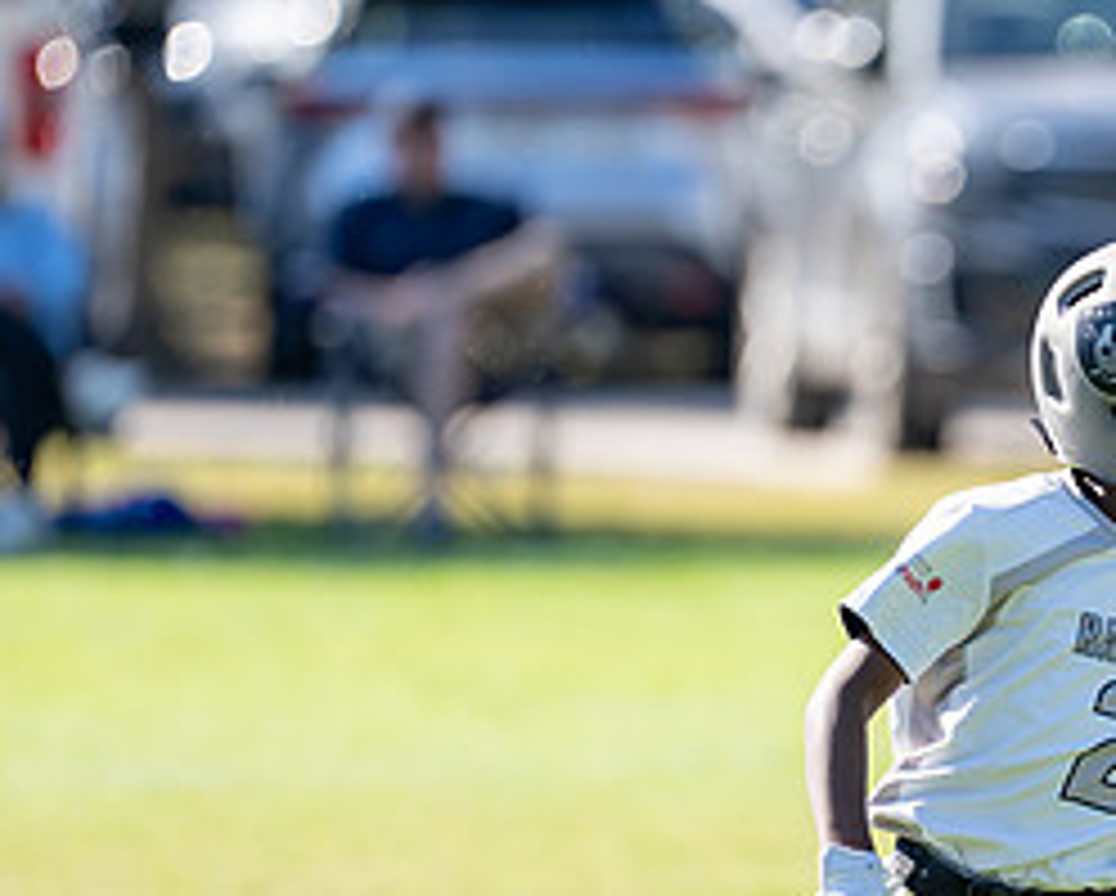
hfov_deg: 3.2
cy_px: 646
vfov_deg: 2.6
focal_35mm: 603
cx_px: 1156
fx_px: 19940
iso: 250
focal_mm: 200
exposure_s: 1/2500
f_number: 2.8
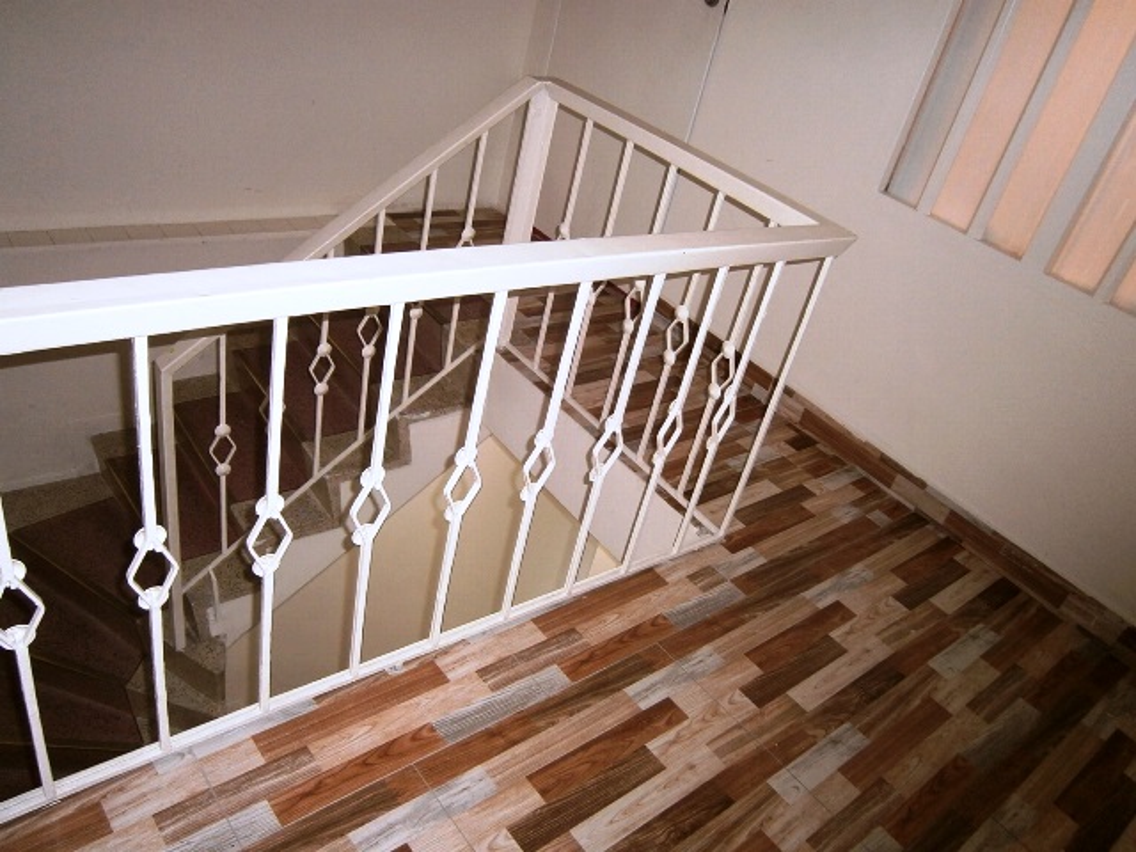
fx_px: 853
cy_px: 426
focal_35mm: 26
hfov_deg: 67.3
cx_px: 568
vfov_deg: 53.1
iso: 125
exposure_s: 1/30
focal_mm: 4.7
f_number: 2.8
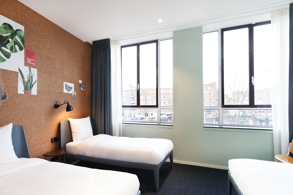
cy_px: 98
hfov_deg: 100.4
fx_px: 122
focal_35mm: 15
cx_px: 146
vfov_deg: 77.3
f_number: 8
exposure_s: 1/4
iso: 200
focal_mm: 15
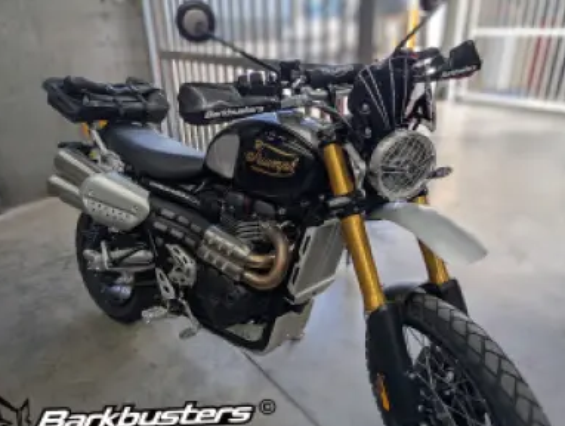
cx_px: 275
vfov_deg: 55.0
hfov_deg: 69.3
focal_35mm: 25
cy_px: 220
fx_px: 409
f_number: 1.68
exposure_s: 1/153
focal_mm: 6.9
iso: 21
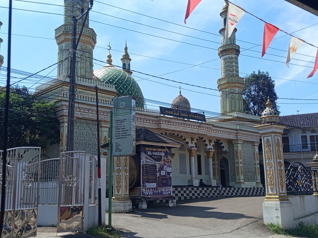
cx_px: 159
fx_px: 349
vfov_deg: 37.7
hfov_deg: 49.0
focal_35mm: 38
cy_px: 119
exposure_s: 1/756
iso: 50
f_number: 1.7
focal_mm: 5.24
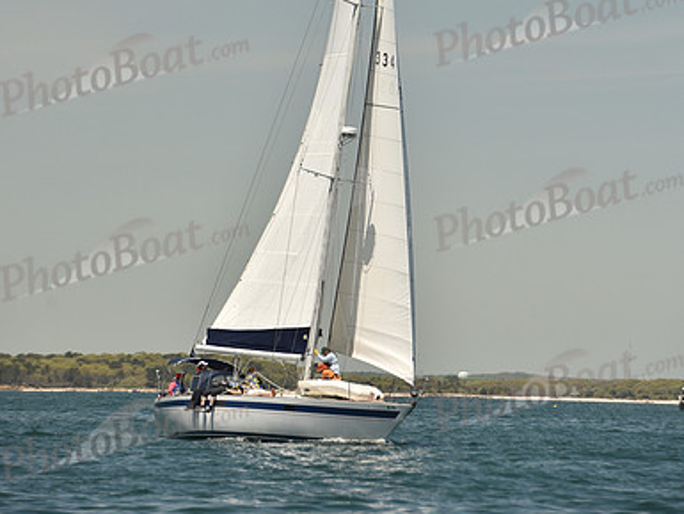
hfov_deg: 6.8
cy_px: 139
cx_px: 342
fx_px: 5732
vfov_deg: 5.1
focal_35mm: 290
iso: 250
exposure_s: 1/800
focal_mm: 200
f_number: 6.3
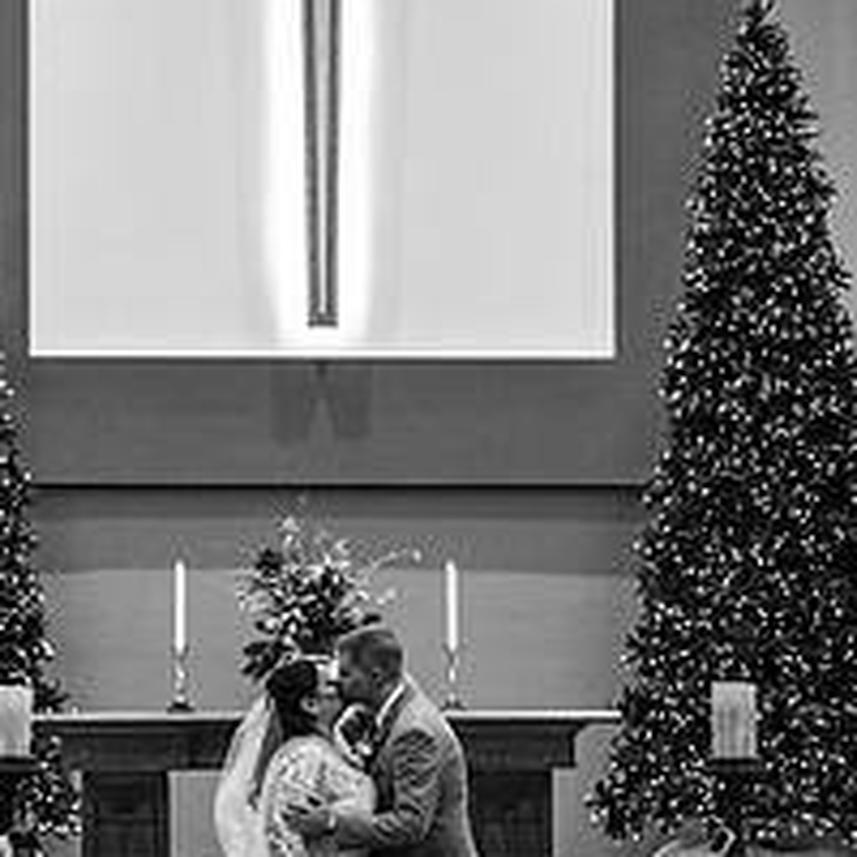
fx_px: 3977
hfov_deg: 12.3
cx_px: 347
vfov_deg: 12.3
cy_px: 576
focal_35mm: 142
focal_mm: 57
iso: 2000
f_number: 2.8
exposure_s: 1/250
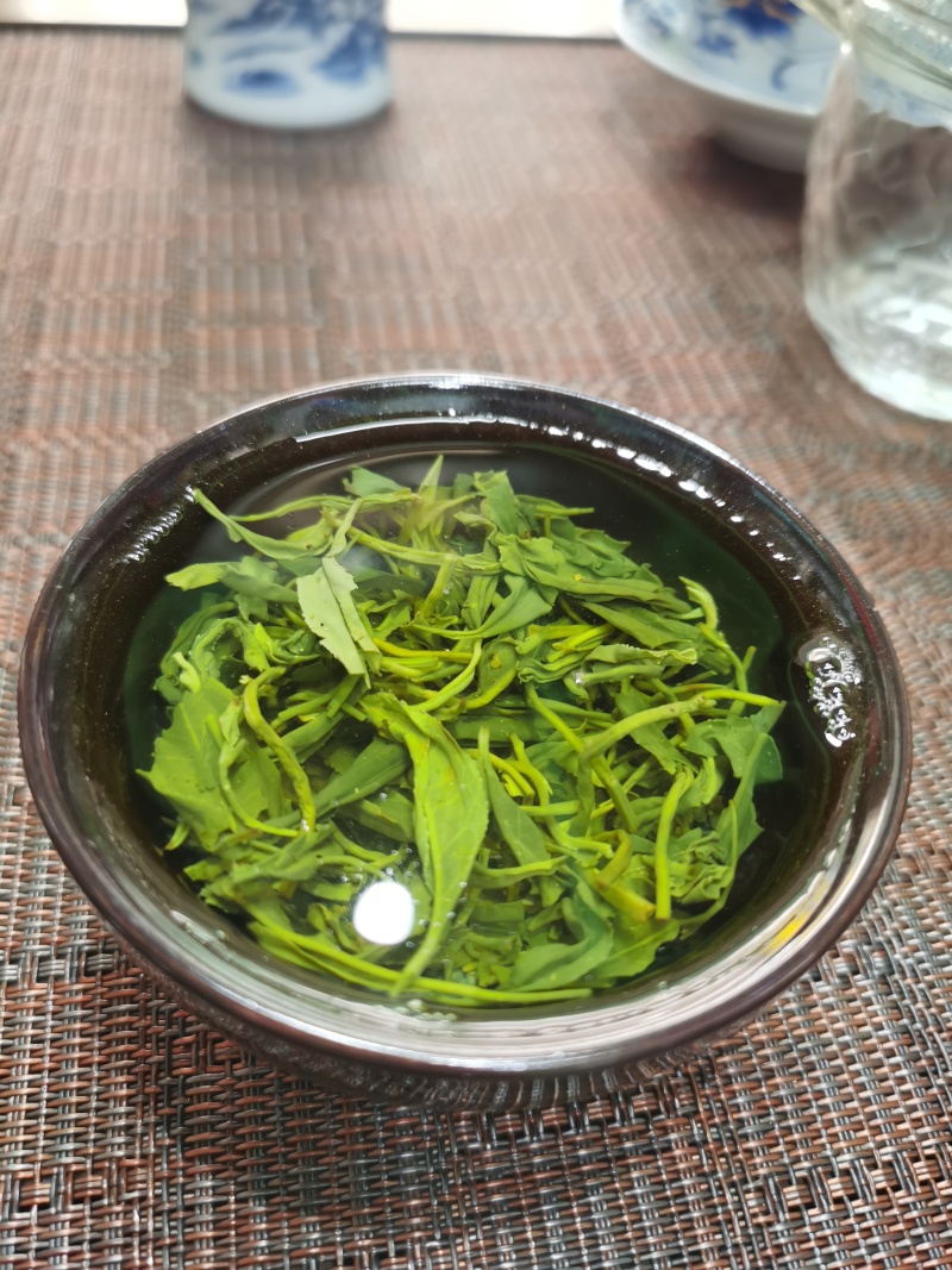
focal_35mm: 27
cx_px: 476
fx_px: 990
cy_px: 635
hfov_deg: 51.3
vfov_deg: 65.3
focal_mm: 5.58
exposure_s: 1/33.3
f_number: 1.8
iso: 400
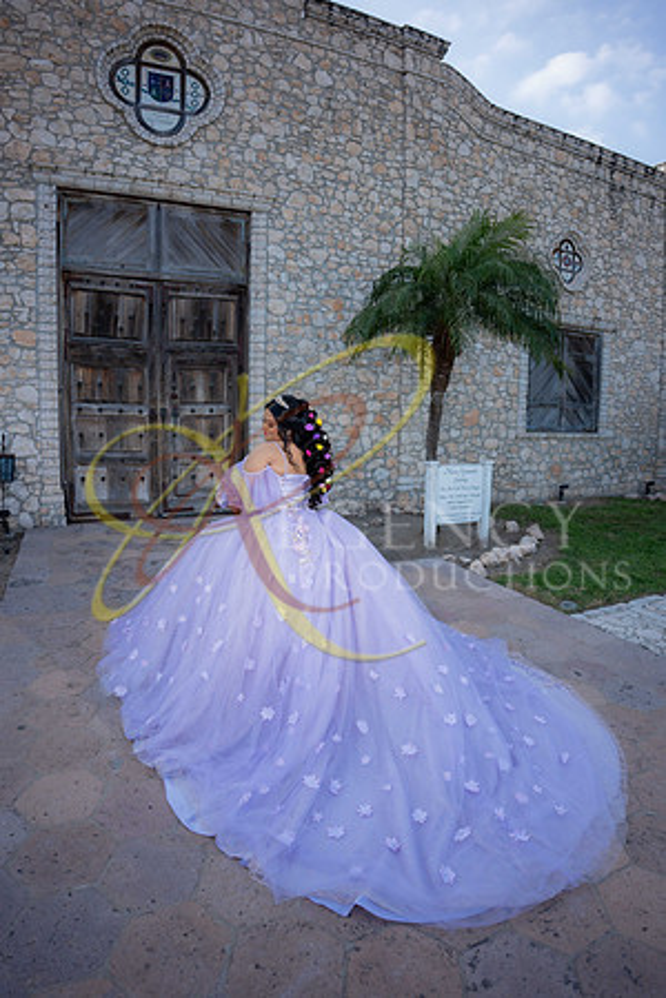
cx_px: 333
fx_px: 555
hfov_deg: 61.9
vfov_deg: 84.0
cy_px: 499
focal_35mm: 20
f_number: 2.8
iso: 125
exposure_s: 1/800
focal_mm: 20
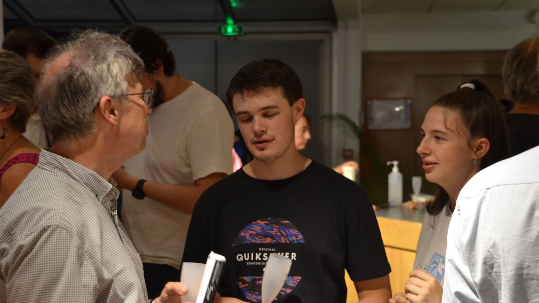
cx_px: 270
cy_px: 125
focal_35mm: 63
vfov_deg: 19.1
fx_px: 900
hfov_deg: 33.3
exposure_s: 1/30
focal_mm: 40
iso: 1000
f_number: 4.8
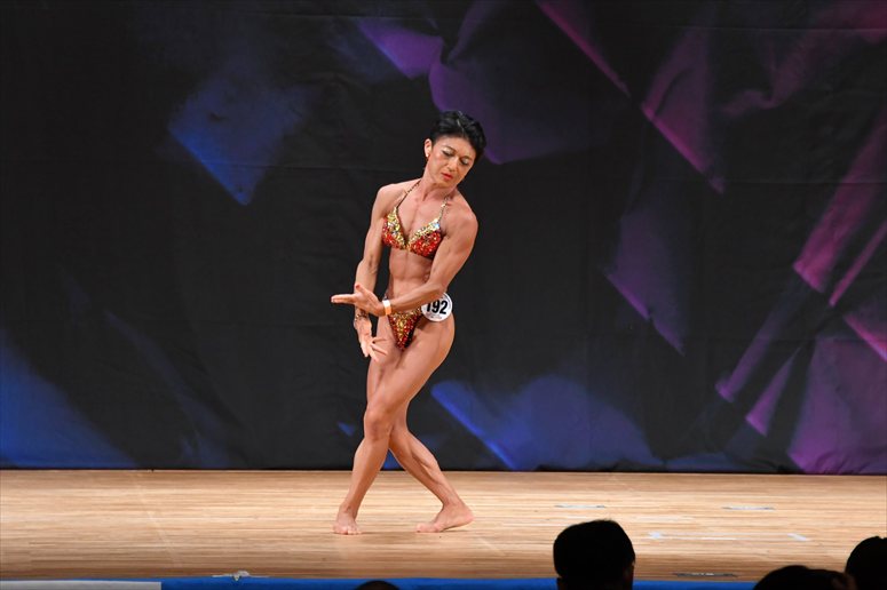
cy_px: 295
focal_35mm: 285
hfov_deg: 7.2
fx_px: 7019
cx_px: 444
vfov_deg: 4.8
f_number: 5.6
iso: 3200
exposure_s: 1/400
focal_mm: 190
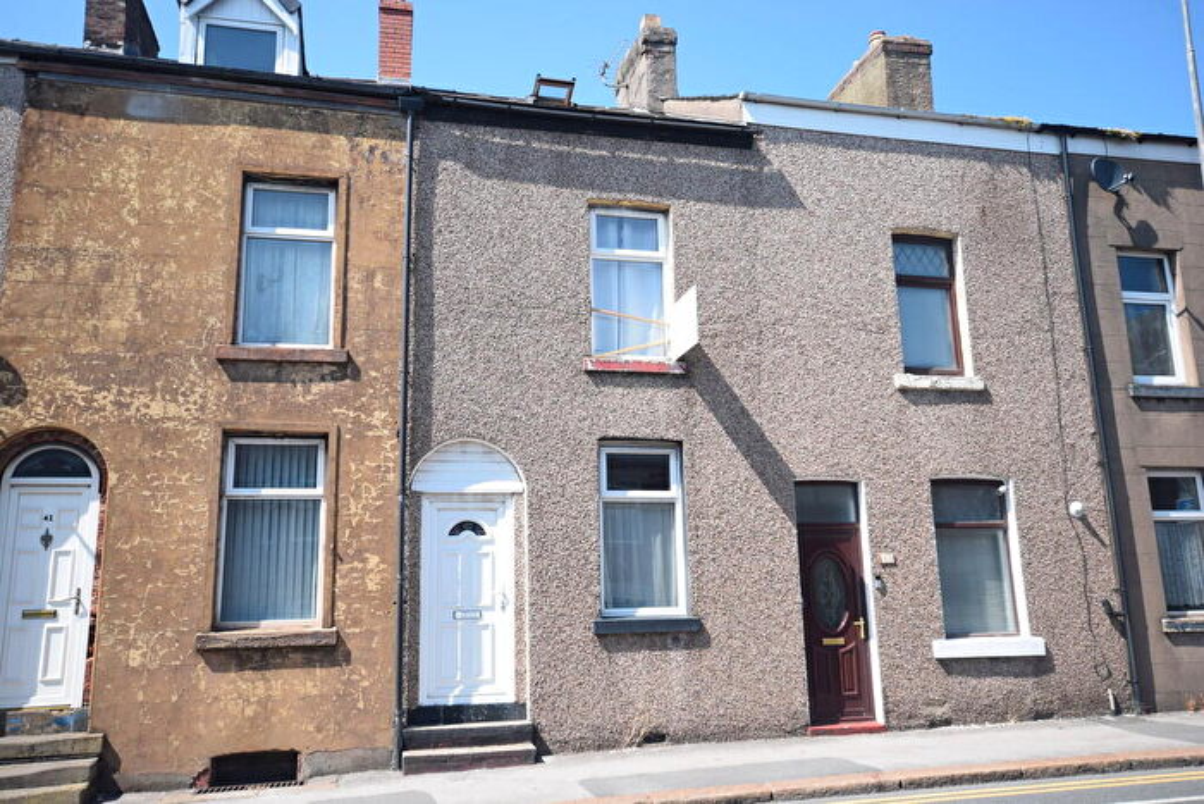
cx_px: 602
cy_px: 402
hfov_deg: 61.9
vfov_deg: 43.6
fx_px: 1003
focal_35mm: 30
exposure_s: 1/250
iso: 200
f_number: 8
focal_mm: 20
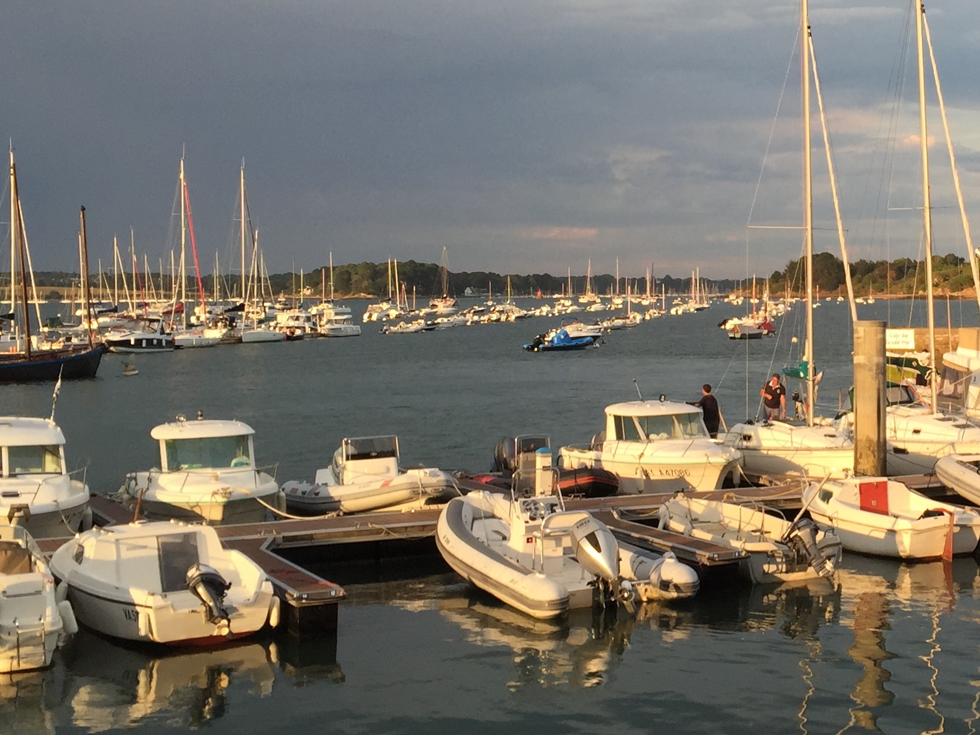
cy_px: 261
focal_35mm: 60
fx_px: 1698
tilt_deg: +1.7
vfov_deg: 24.3
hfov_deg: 31.0
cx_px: 837
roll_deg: +1.0
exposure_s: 1/391
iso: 32
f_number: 2.2
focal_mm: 4.15
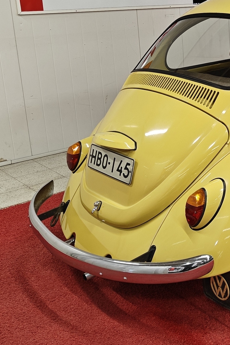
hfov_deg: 22.9
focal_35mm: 55
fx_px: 527
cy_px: 132
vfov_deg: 36.1
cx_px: 264
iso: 125
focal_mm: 5.59
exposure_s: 1/100
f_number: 1.8
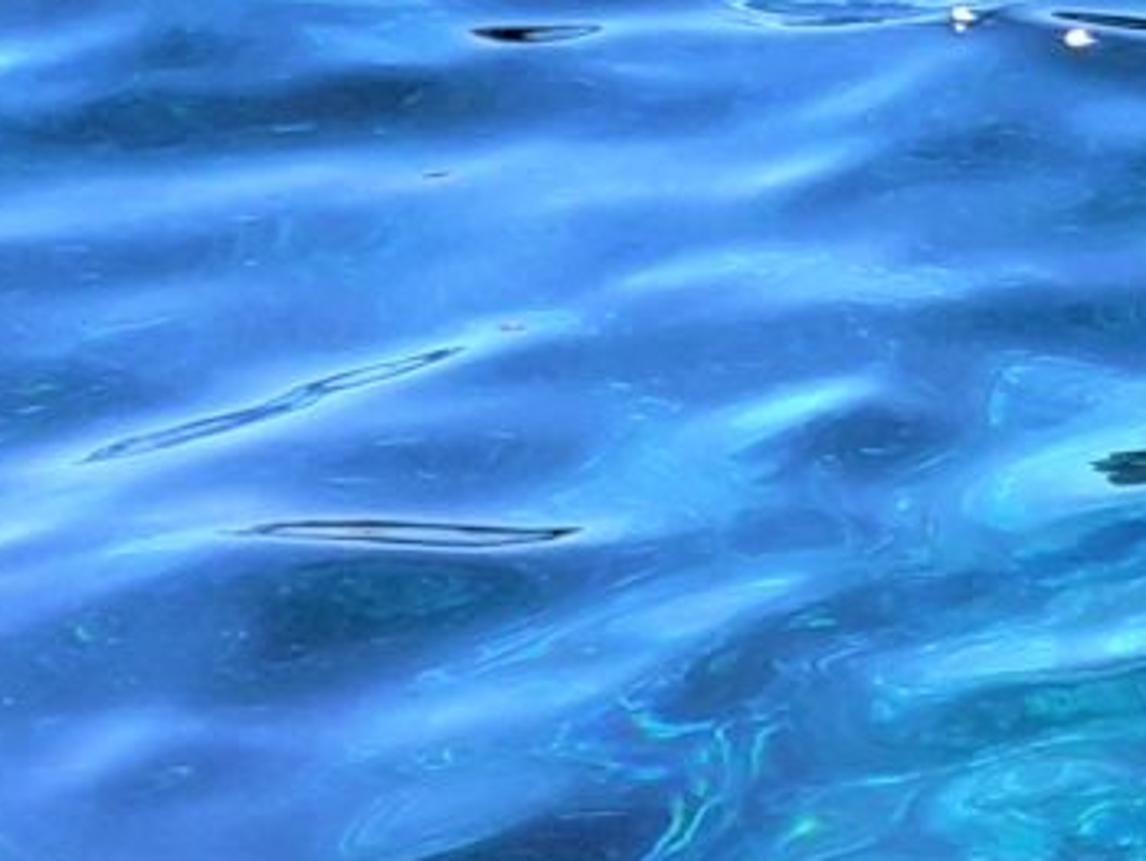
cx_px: 2858
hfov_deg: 11.0
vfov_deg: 9.3
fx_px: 4903
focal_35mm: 148
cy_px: -967
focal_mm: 3.6
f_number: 1.9
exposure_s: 1/1709
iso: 40
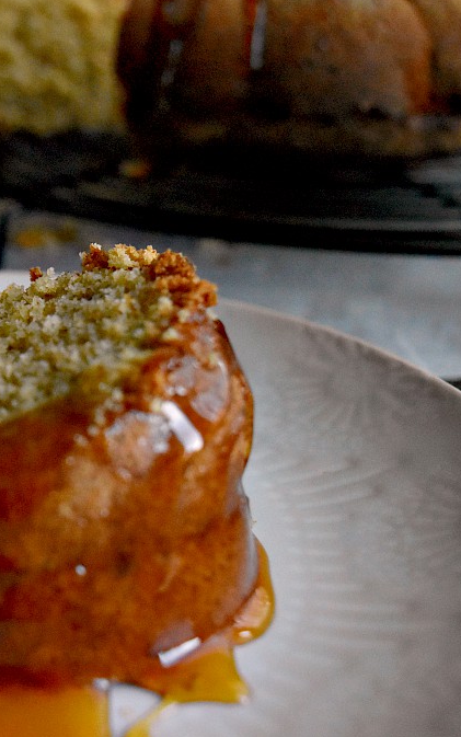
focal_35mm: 63
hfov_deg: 19.7
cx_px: -58
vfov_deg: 32.6
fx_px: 1261
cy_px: 370
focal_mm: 27
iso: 3200
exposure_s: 1/400
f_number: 5
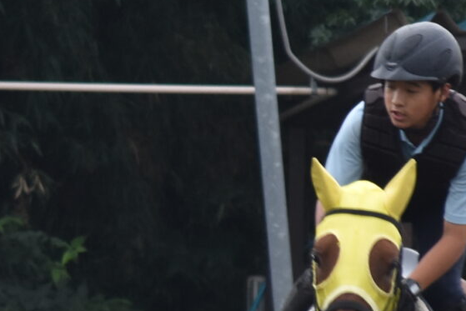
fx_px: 17789
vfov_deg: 1.0
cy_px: 247
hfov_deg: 1.5
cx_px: -21
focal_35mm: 1374
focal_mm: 200
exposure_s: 1/250
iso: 560
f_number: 5.6
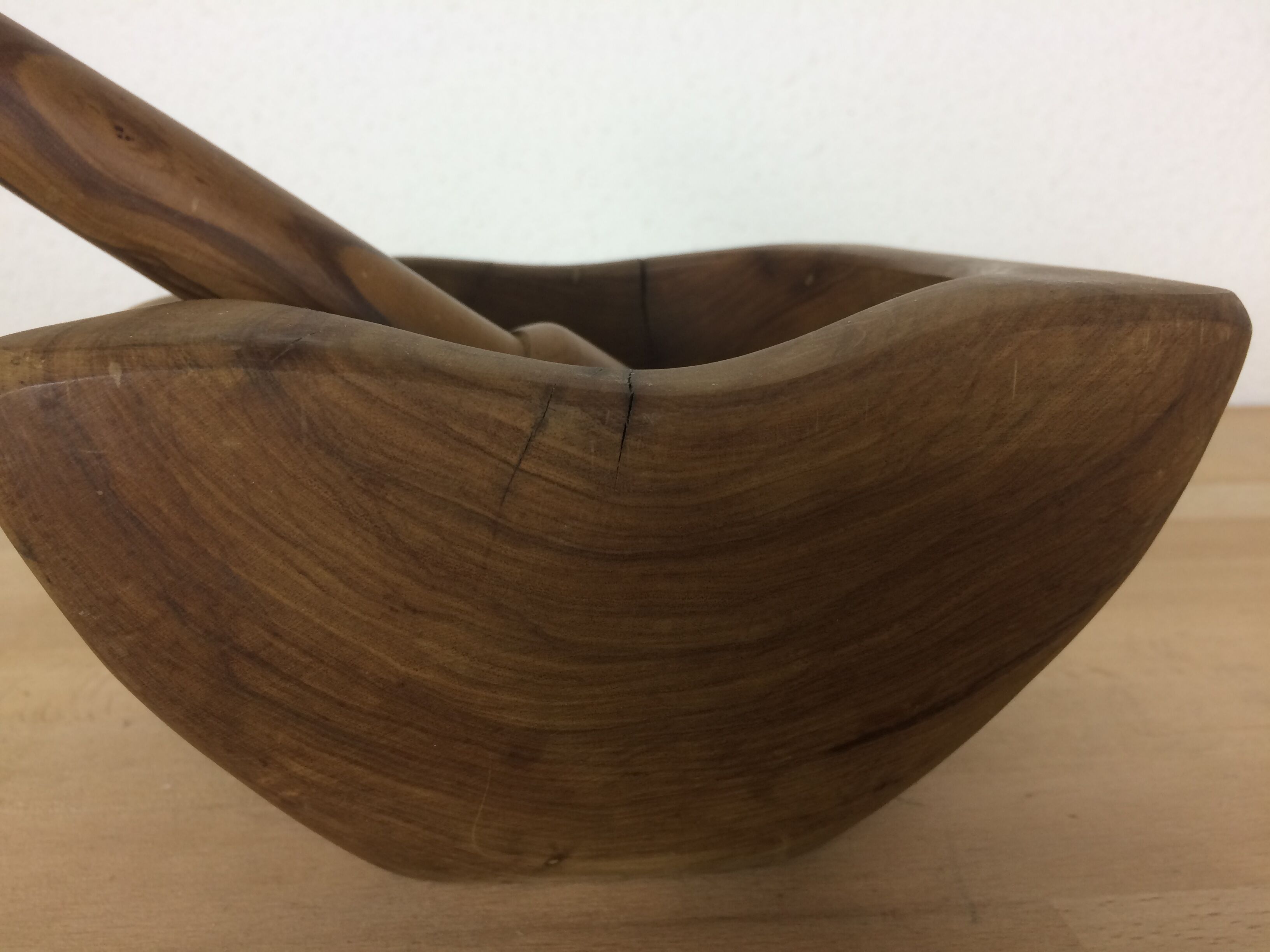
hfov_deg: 61.7
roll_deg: +0.1
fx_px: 1064
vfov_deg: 48.2
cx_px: 635
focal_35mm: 29
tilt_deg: -14.5
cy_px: 476
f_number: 2.2
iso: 32
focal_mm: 4.15
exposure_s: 1/33
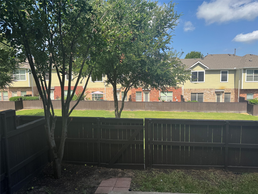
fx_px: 179
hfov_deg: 71.6
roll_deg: +0.9
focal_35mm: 24
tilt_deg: -6.5
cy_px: 97
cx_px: 129
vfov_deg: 56.8
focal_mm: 6.76
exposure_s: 1/2252
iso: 80
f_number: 1.78
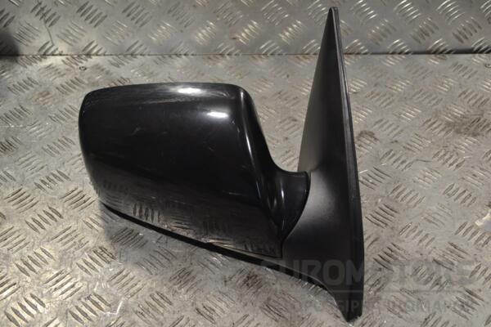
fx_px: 736
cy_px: 164
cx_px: 246
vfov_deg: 25.1
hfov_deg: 36.9
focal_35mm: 54
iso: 400
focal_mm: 36
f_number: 5
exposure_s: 1/100
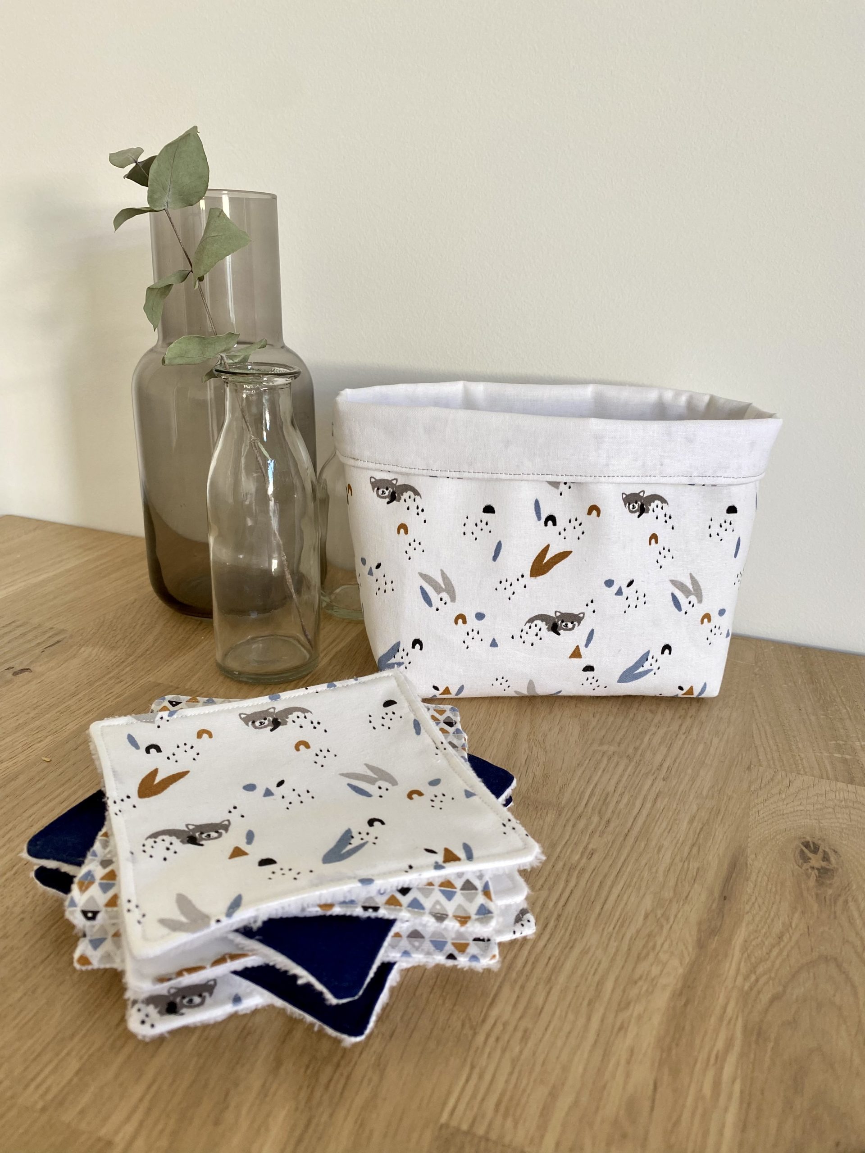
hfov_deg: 53.1
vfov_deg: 67.3
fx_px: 866
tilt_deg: -19.0
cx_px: 432
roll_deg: -1.9
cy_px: 576
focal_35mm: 26
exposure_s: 1/121
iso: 80
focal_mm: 4.25
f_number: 1.8
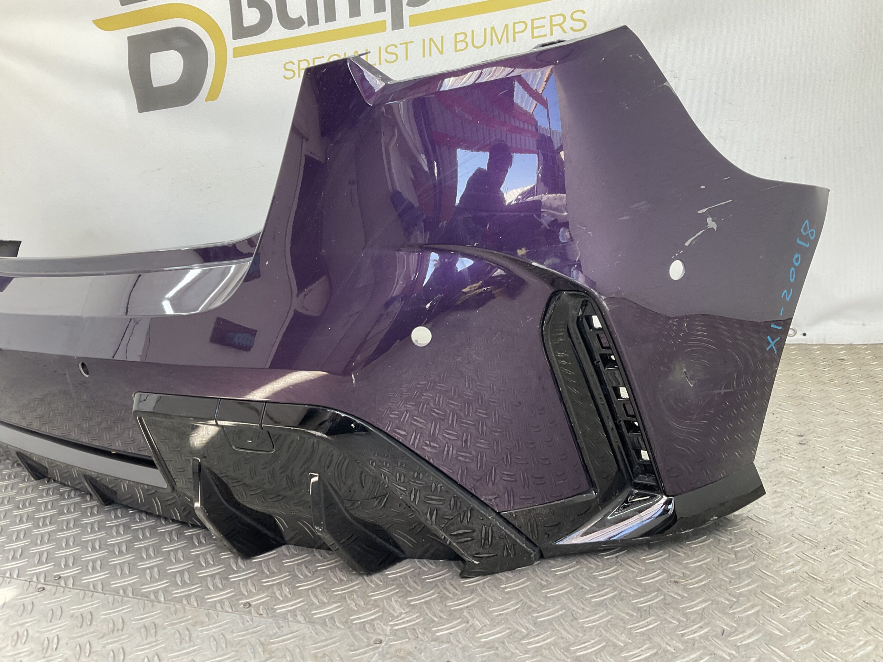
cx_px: 442
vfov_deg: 48.2
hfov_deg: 61.7
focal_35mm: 29
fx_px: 740
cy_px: 331
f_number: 1.8
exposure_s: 1/100
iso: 32
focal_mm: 3
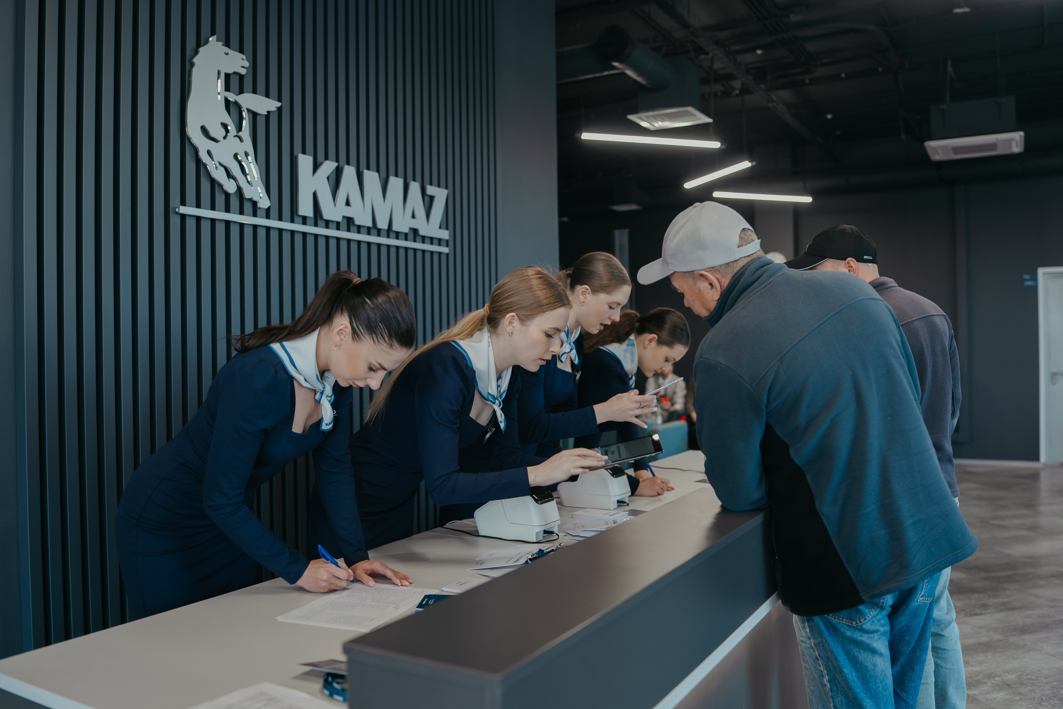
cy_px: 354
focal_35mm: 28
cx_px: 532
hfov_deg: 65.5
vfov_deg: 46.4
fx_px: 827
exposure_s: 1/125
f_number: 2.2
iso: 160
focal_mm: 28
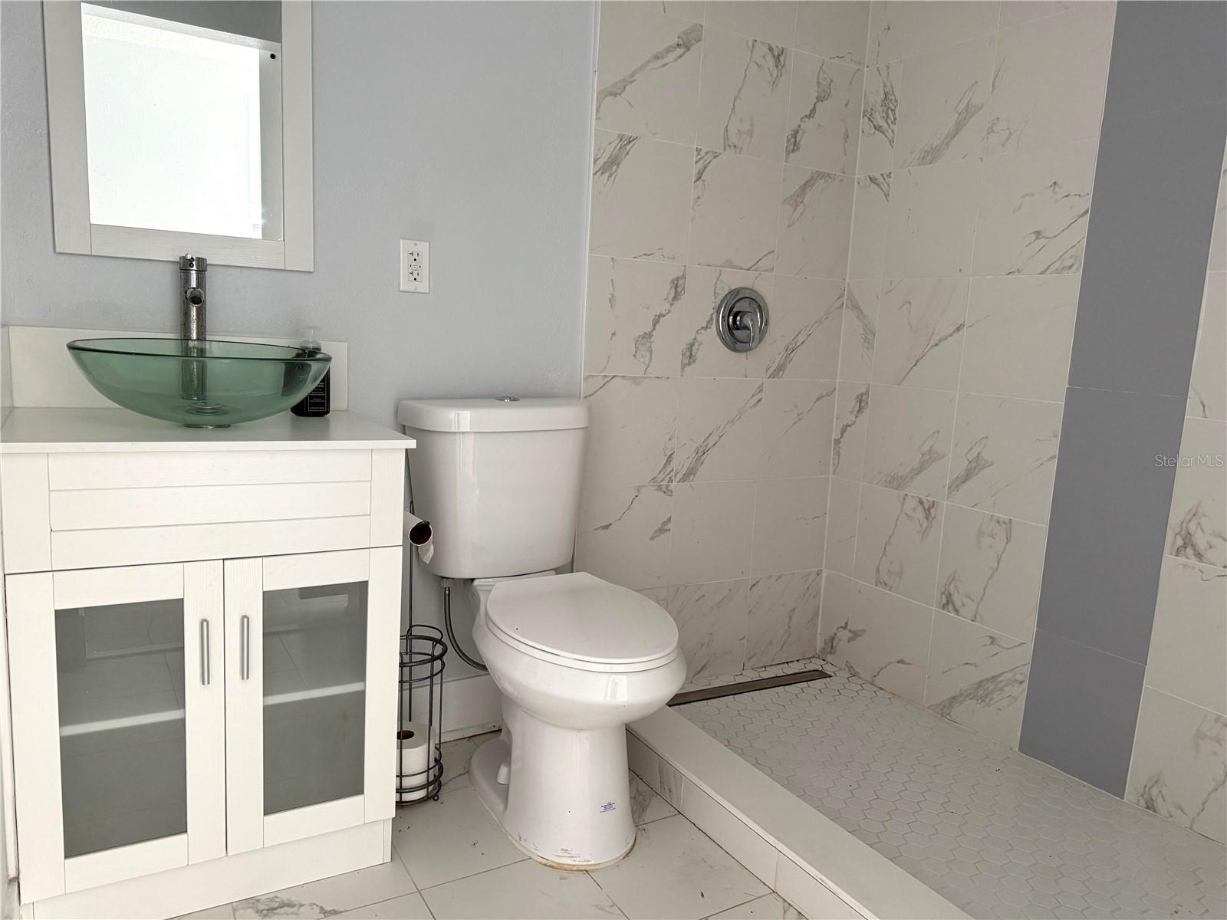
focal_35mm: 24
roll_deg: -3.5
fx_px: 851
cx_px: 614
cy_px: 460
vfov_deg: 56.8
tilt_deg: -8.7
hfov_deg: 71.6
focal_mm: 6.76
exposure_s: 1/60
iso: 320
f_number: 1.78
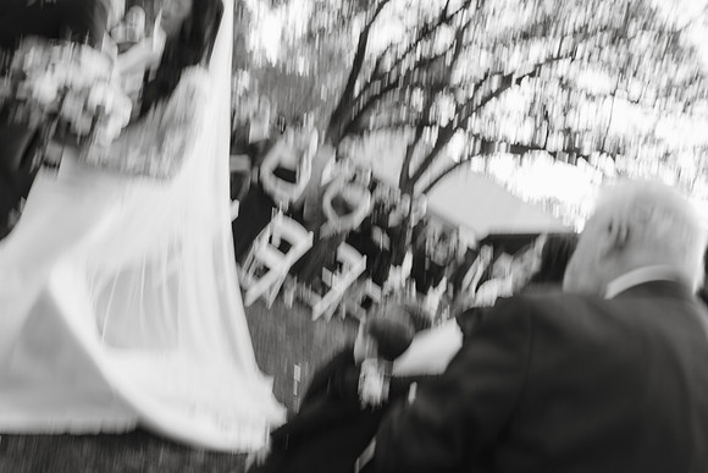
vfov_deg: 37.9
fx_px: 688
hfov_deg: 54.4
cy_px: 236
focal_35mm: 35
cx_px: 354
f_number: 4
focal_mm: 35
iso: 400
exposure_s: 1/200
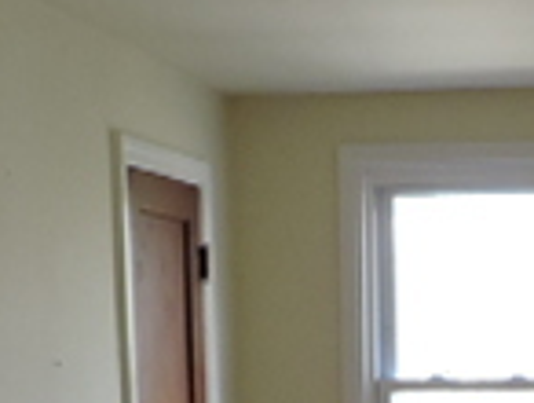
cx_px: 545
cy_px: 604
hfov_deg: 18.2
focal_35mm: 105
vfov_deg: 13.3
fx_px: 1622
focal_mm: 4.3
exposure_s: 1/30
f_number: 3
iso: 360
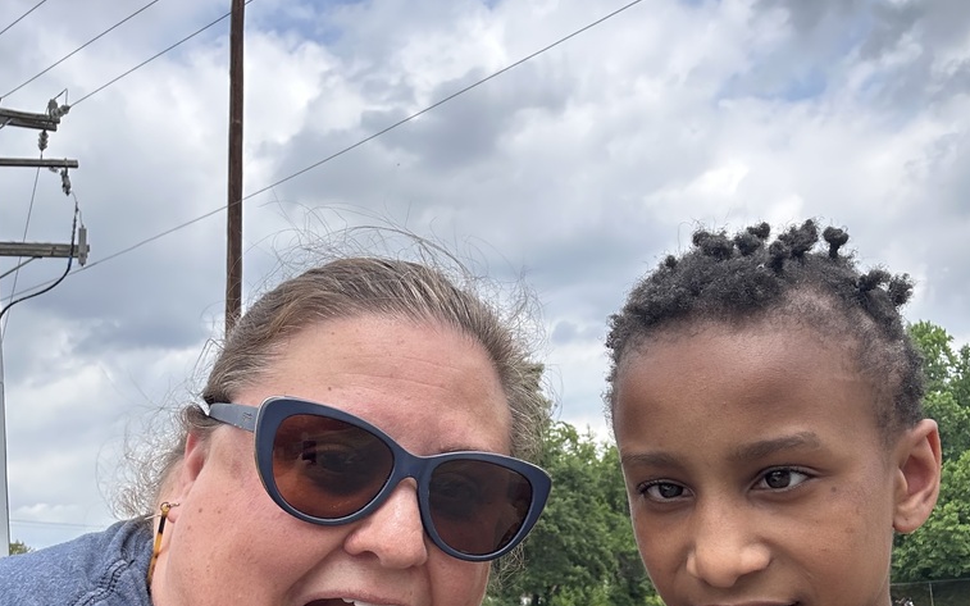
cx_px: 482
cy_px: 400
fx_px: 1137
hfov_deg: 46.2
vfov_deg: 29.7
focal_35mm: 43
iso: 25
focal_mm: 2.69
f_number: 1.9
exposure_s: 1/575
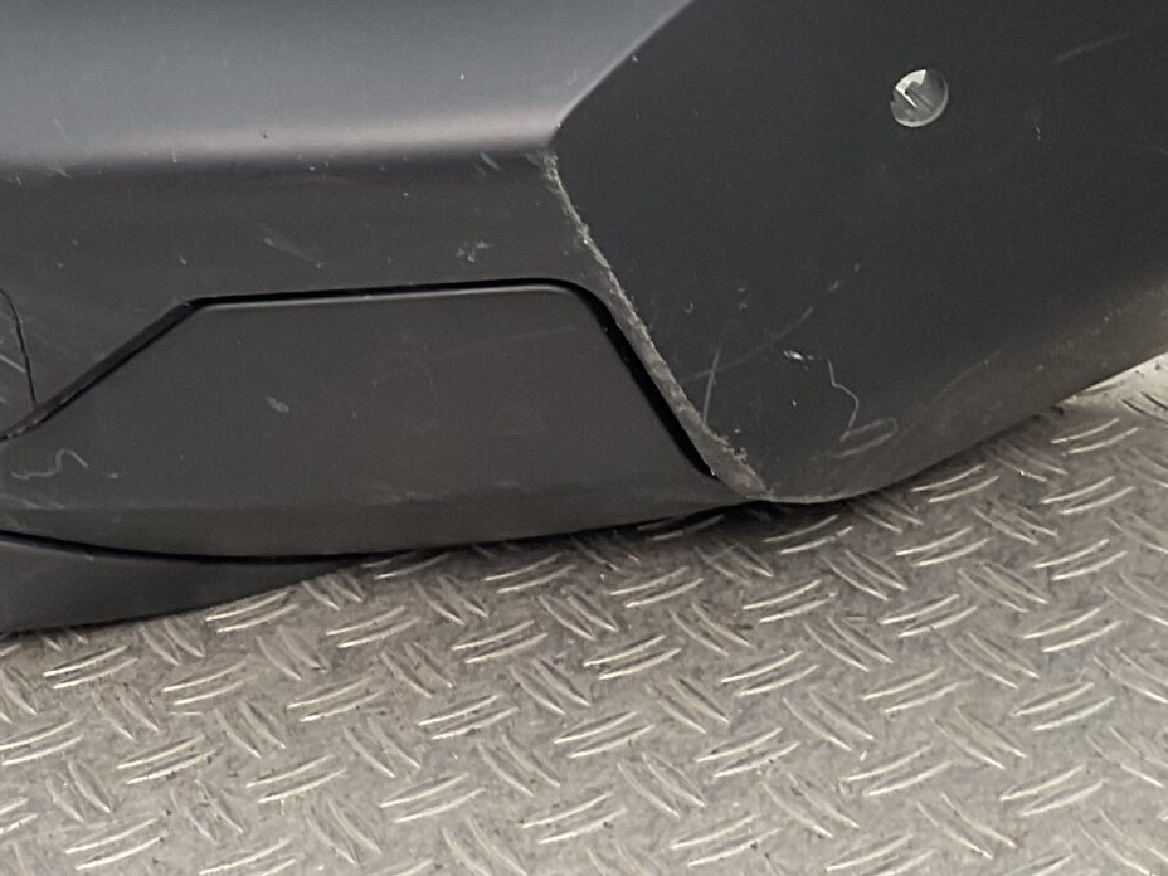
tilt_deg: -18.7
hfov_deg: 23.6
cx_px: 76
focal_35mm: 80
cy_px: -110
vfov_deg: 17.7
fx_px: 2699
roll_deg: +6.4
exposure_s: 1/120
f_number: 1.8
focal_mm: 3
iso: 32
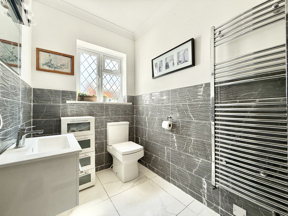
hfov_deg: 102.1
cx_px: 144
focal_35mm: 14
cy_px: 108
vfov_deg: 85.7
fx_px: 116
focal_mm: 2.22
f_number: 2.2
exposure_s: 1/155
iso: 64
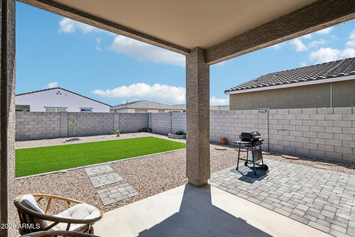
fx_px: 148
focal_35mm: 15
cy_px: 118
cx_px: 178
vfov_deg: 77.3
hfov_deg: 100.4
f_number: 8
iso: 400
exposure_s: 1/800
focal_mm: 10
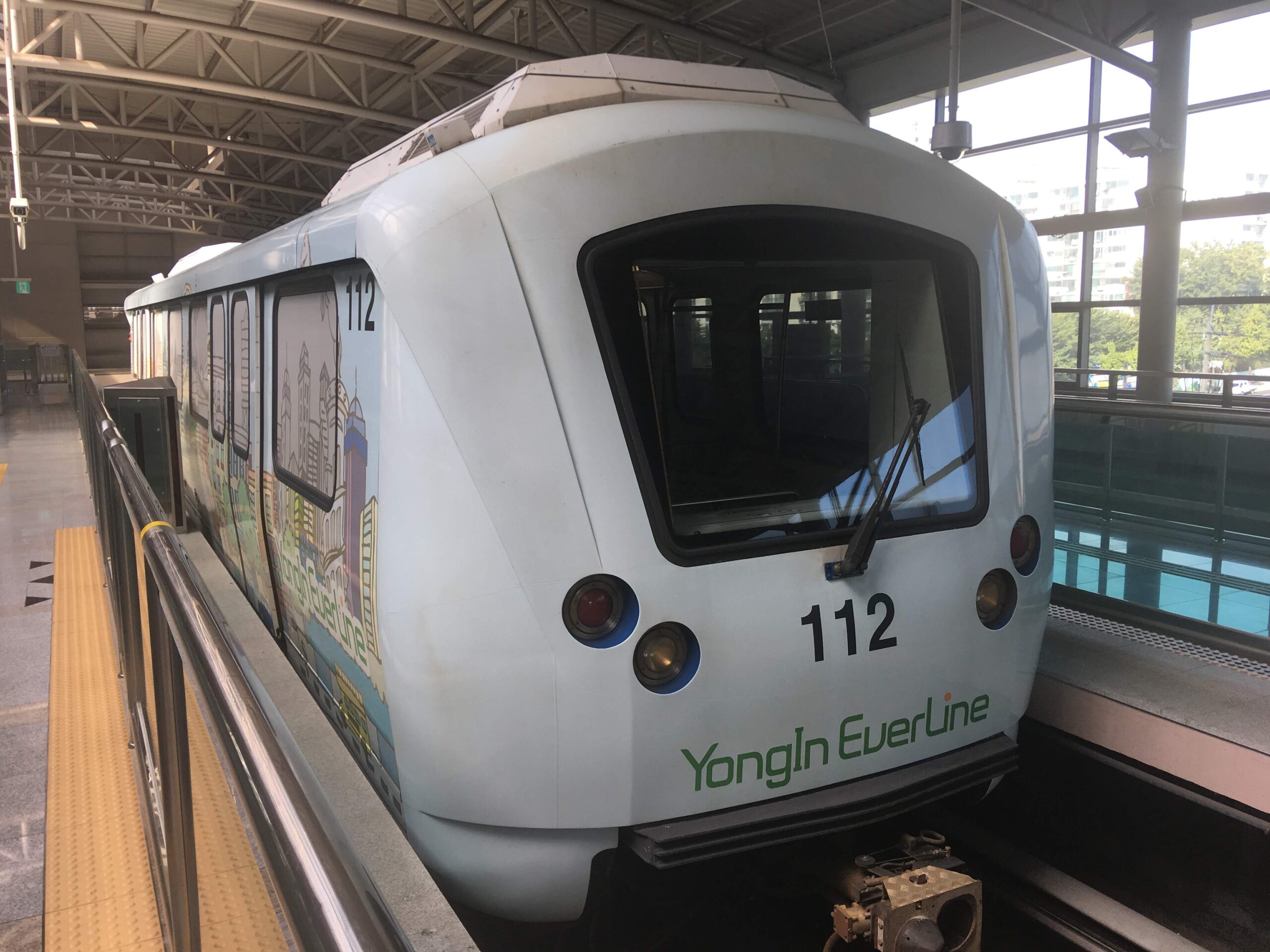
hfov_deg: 61.7
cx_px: 635
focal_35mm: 29
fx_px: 1064
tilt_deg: -7.6
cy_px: 476
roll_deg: +0.7
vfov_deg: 48.2
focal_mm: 4.15
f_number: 2.2
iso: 25
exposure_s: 1/204
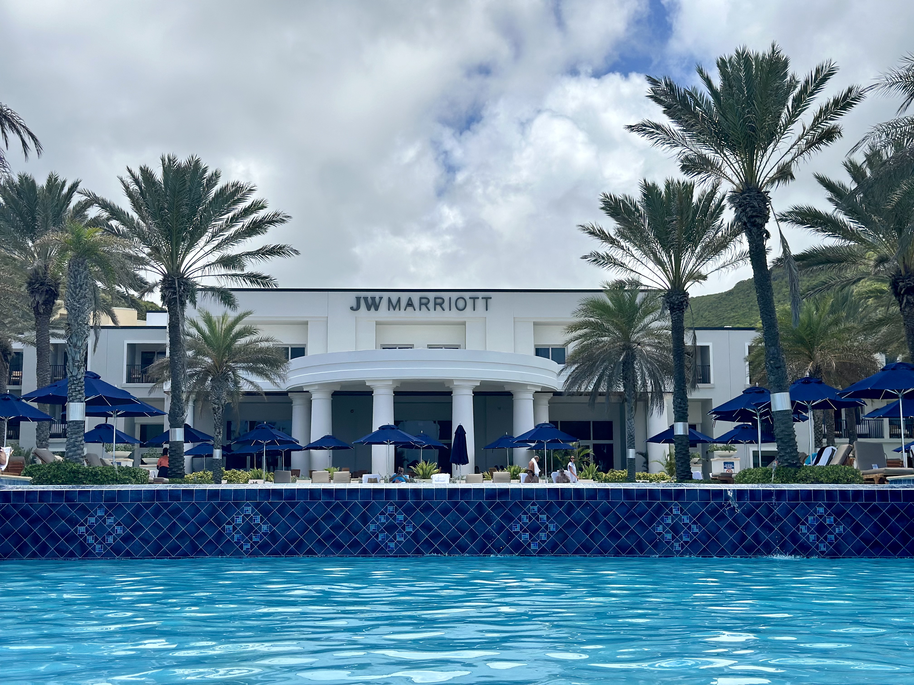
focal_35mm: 48
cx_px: 457
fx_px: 1267
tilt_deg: +5.9
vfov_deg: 30.3
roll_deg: -0.2
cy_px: 342
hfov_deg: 39.7
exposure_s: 1/9804
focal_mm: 6.86
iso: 100
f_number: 1.78
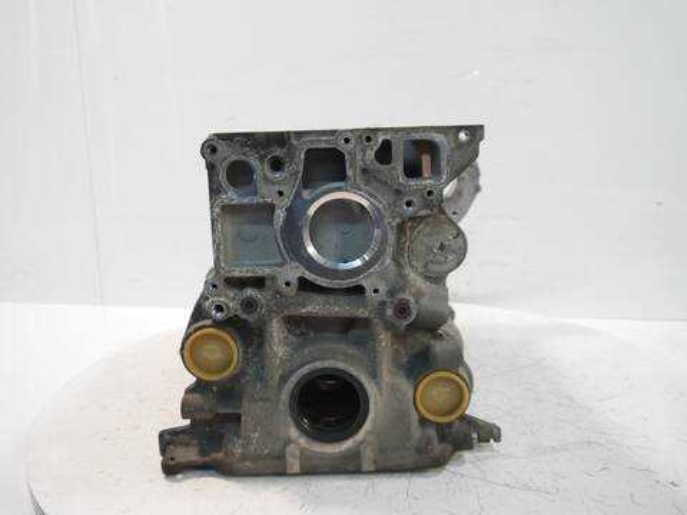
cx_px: 344
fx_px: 595
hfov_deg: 60.0
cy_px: 258
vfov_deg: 46.8
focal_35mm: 30
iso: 800
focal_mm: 15
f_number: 3.5
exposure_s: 1/60
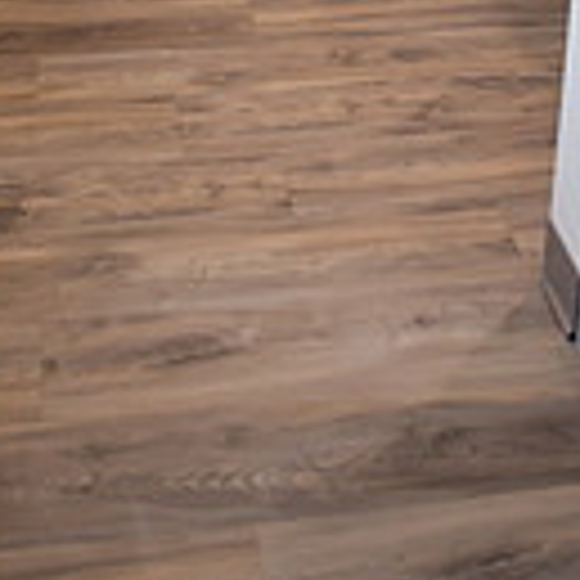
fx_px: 1232
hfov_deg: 26.4
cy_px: -281
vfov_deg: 22.1
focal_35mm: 65
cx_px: 234
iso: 400
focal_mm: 17
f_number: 3.5
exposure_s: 1/200
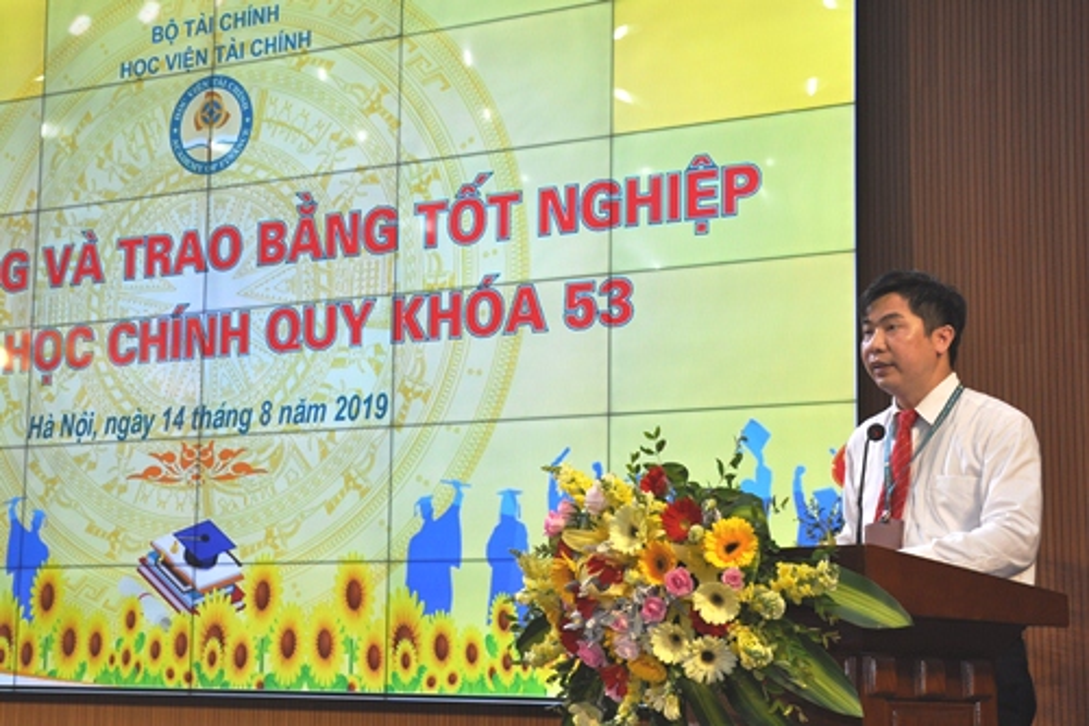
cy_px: 363
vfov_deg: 28.1
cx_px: 544
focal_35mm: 48
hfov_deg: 41.1
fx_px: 1451
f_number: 5.6
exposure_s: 1/125
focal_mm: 32
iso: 400
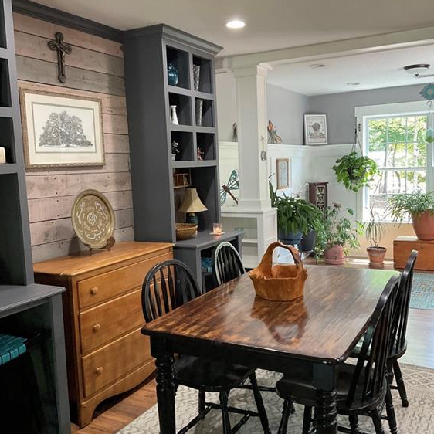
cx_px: 219
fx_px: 496
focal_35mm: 35
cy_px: 219
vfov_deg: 47.2
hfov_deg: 47.2
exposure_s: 1/60
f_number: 1.8
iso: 125
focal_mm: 3
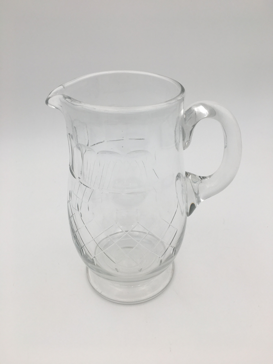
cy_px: 182
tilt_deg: -32.9
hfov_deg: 48.2
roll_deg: +0.6
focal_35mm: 29
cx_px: 136
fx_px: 305
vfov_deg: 61.7
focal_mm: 4.15
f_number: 2.2
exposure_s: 1/123
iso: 25
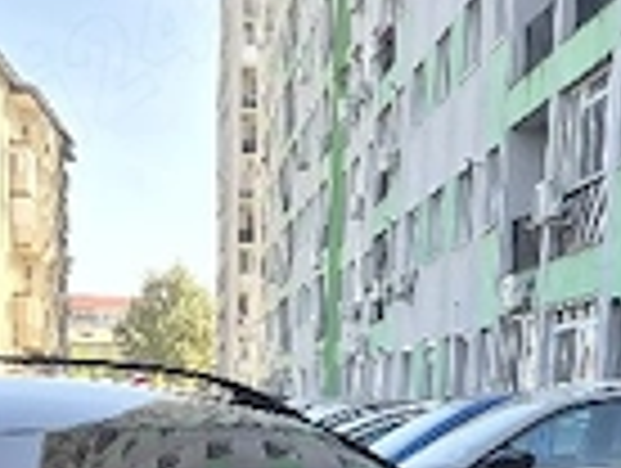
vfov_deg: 13.4
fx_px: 1797
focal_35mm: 100
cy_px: 824
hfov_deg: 19.6
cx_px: 252
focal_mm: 5.4
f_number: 1.8
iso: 80
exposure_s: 1/1667
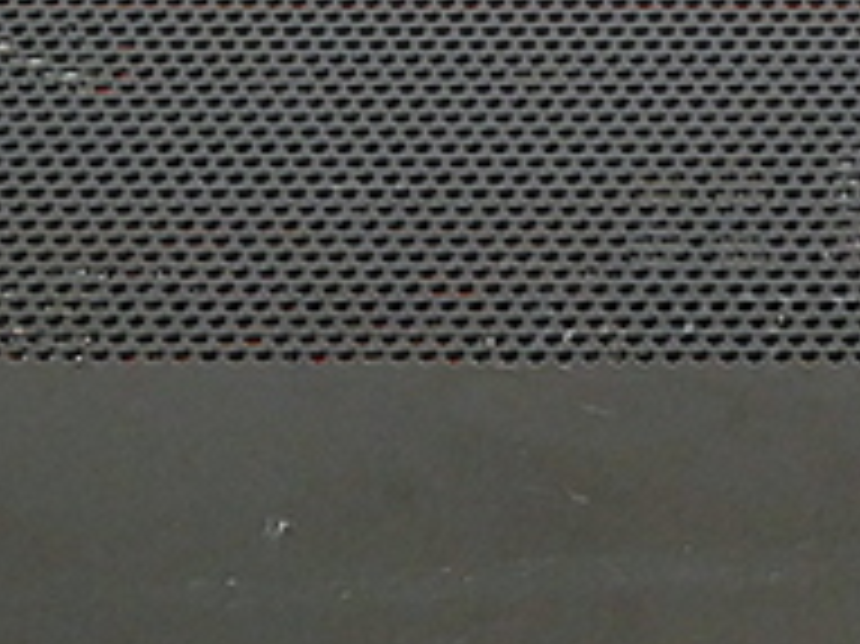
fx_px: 3873
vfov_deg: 9.5
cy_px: 180
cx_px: 910
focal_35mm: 156
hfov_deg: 12.5
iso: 200
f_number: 3.5
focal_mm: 5.4
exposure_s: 1/25
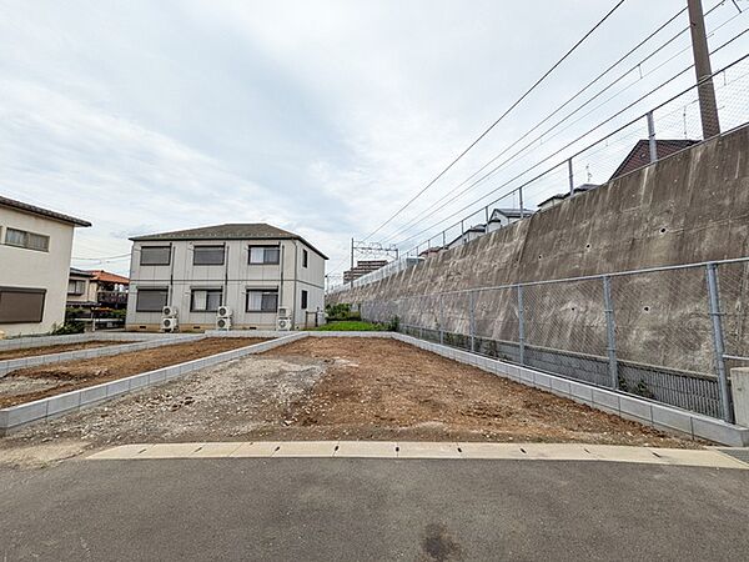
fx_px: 303
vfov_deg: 85.7
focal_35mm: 14
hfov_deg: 102.1
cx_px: 374
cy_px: 281
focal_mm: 1.83
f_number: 2.2
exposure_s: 1/1319
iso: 50
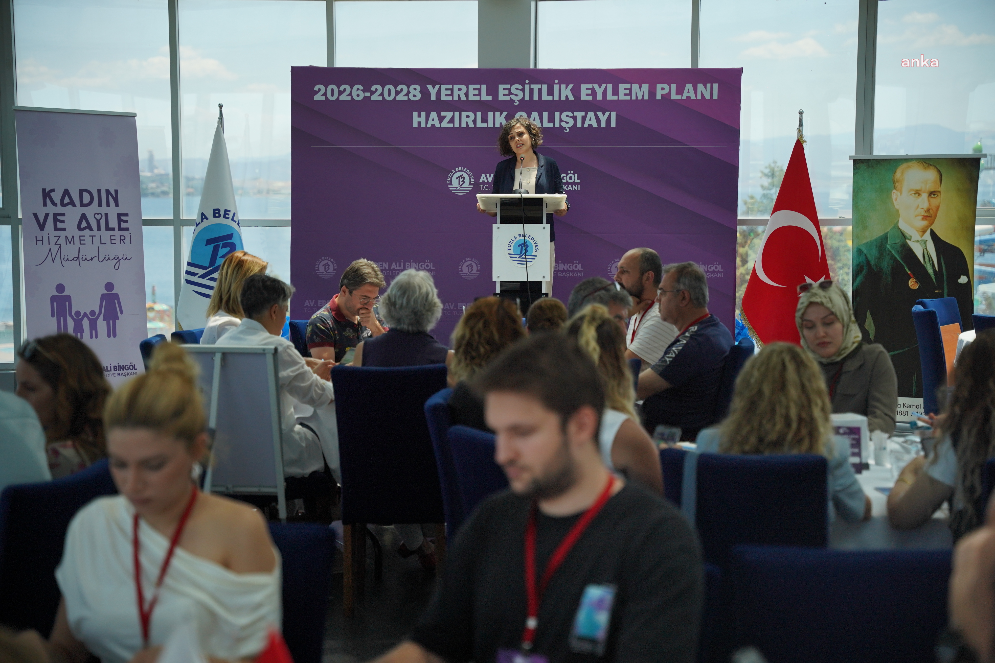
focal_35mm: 70
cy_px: 332
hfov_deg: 28.8
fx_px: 1935
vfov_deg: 19.5
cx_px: 498
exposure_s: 1/1600
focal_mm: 70
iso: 500
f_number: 2.8
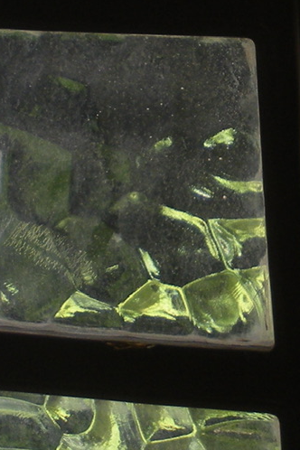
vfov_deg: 13.2
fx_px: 1925
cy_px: 52
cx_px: 336
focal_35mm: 154
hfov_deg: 8.8
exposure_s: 1/200
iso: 64
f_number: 3.5
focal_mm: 6.3
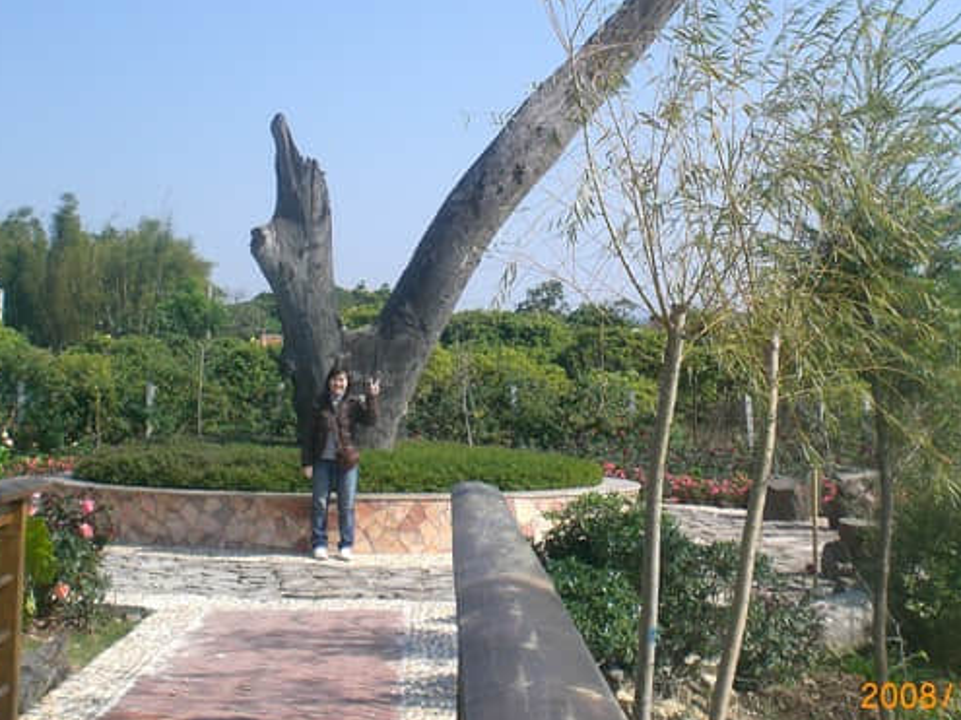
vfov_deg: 22.2
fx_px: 1832
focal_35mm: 66
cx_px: 468
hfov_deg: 29.4
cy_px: 324
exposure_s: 1/250
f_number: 5.1
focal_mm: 8.44
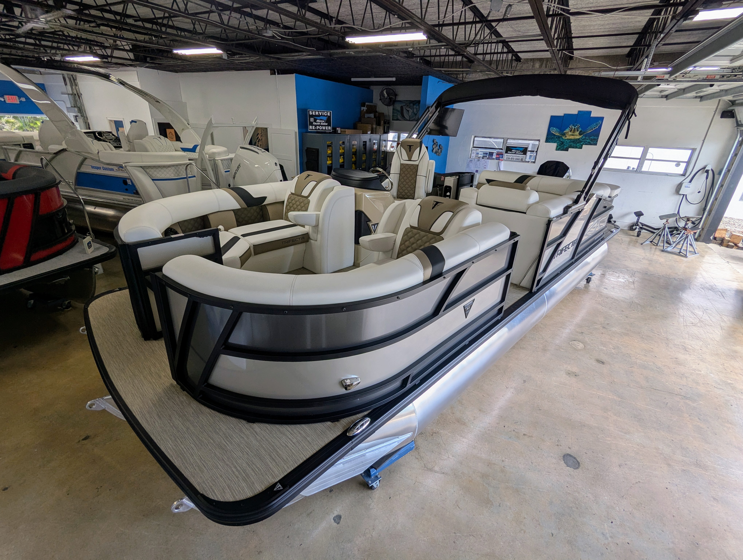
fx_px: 344
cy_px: 280
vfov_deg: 78.2
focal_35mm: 16
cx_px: 372
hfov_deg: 94.4
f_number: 2.2
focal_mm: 2.35
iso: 43
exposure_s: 1/120
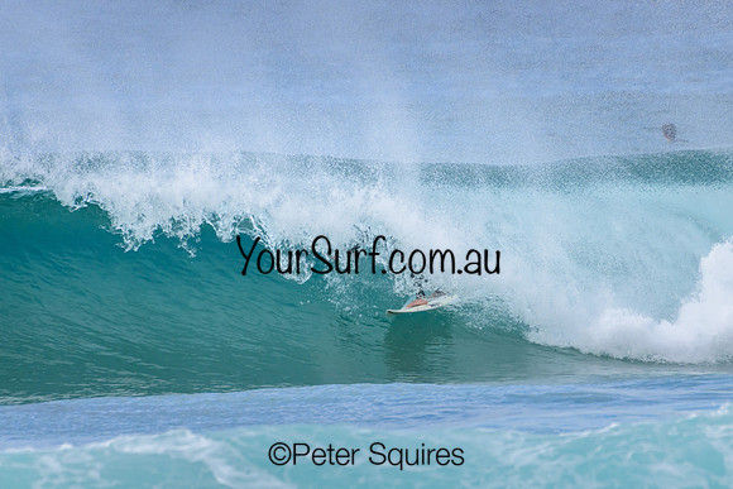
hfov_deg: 2.1
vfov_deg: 1.4
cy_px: 244
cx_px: 366
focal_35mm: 1000
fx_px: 20365
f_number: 11
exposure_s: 1/2000
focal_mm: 1000
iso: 1600
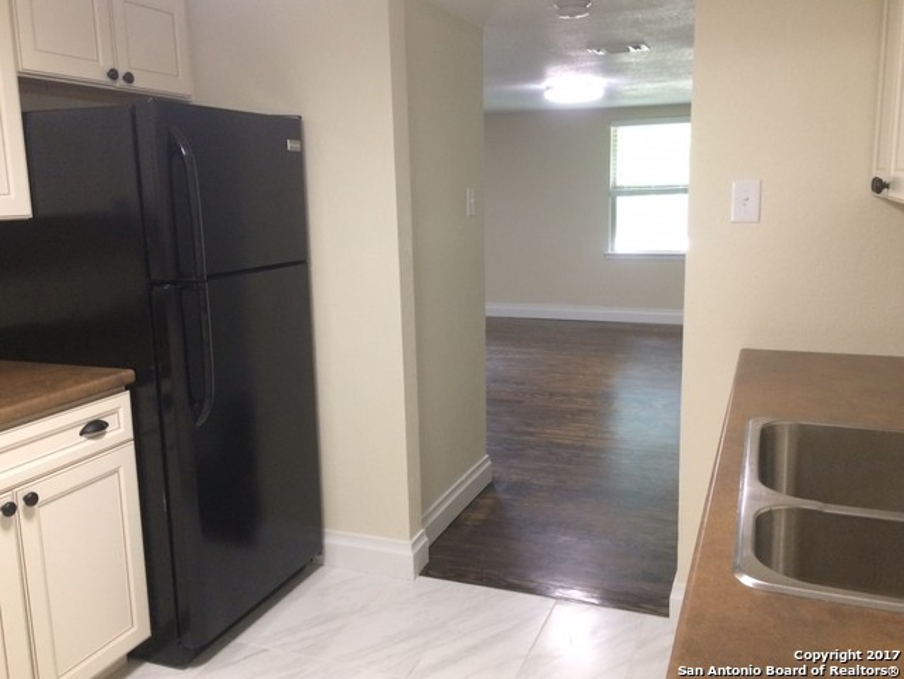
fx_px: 758
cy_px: 340
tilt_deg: -9.2
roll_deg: +3.1
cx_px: 452
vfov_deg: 48.3
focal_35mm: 29
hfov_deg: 61.6
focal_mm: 4.15
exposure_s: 1/30
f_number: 2.2
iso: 200
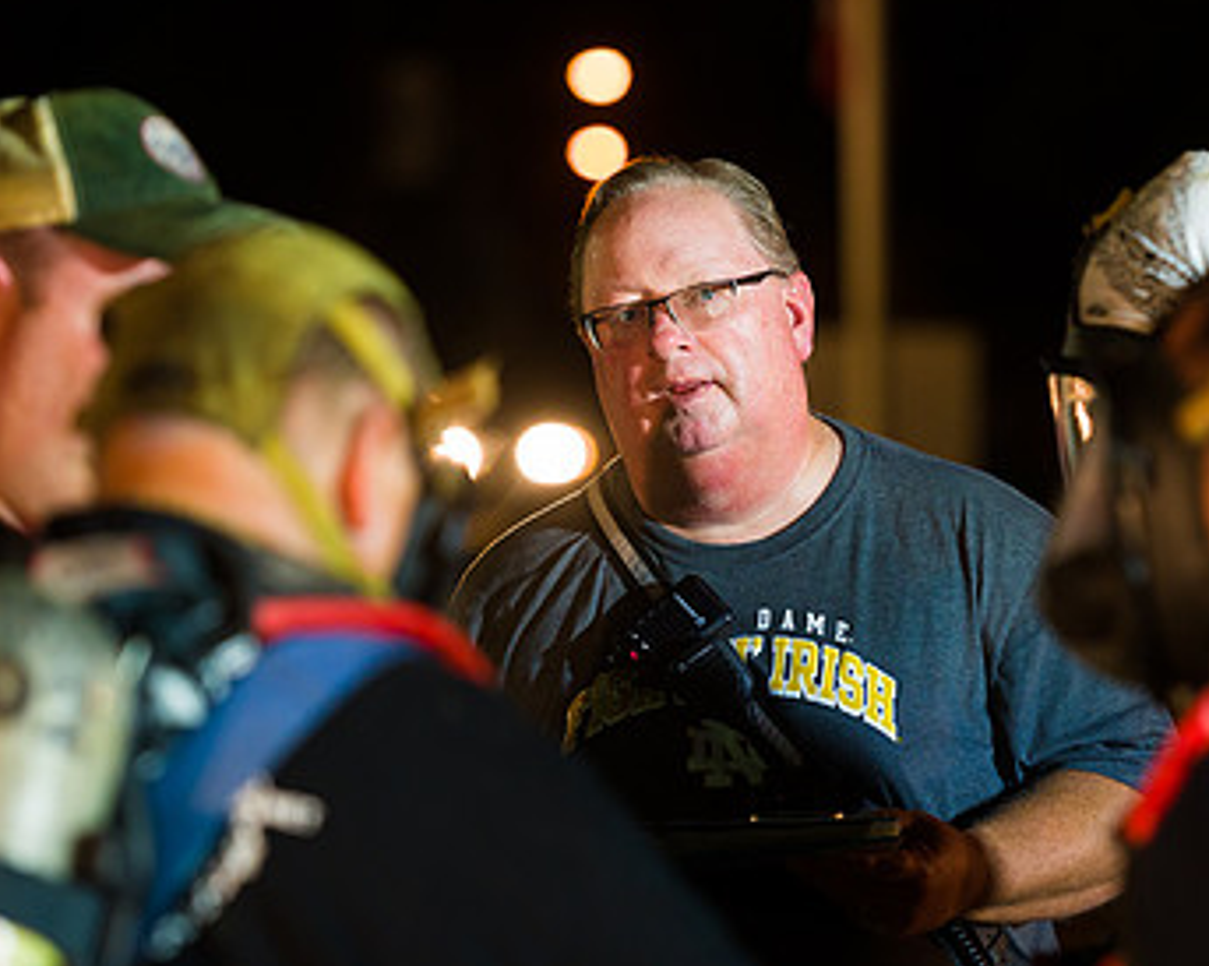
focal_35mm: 238
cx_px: 765
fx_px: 8511
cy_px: 543
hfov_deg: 8.1
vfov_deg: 6.5
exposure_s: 1/125
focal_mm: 150
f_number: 3.2
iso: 1600
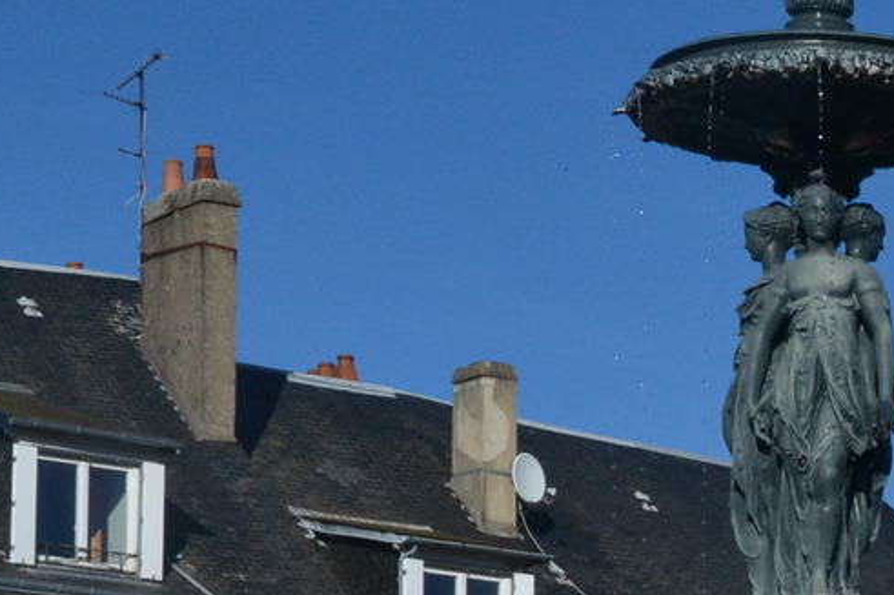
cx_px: 1284
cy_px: 815
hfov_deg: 11.3
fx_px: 4369
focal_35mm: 176
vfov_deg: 7.7
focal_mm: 30
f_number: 16
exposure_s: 1/1000
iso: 800
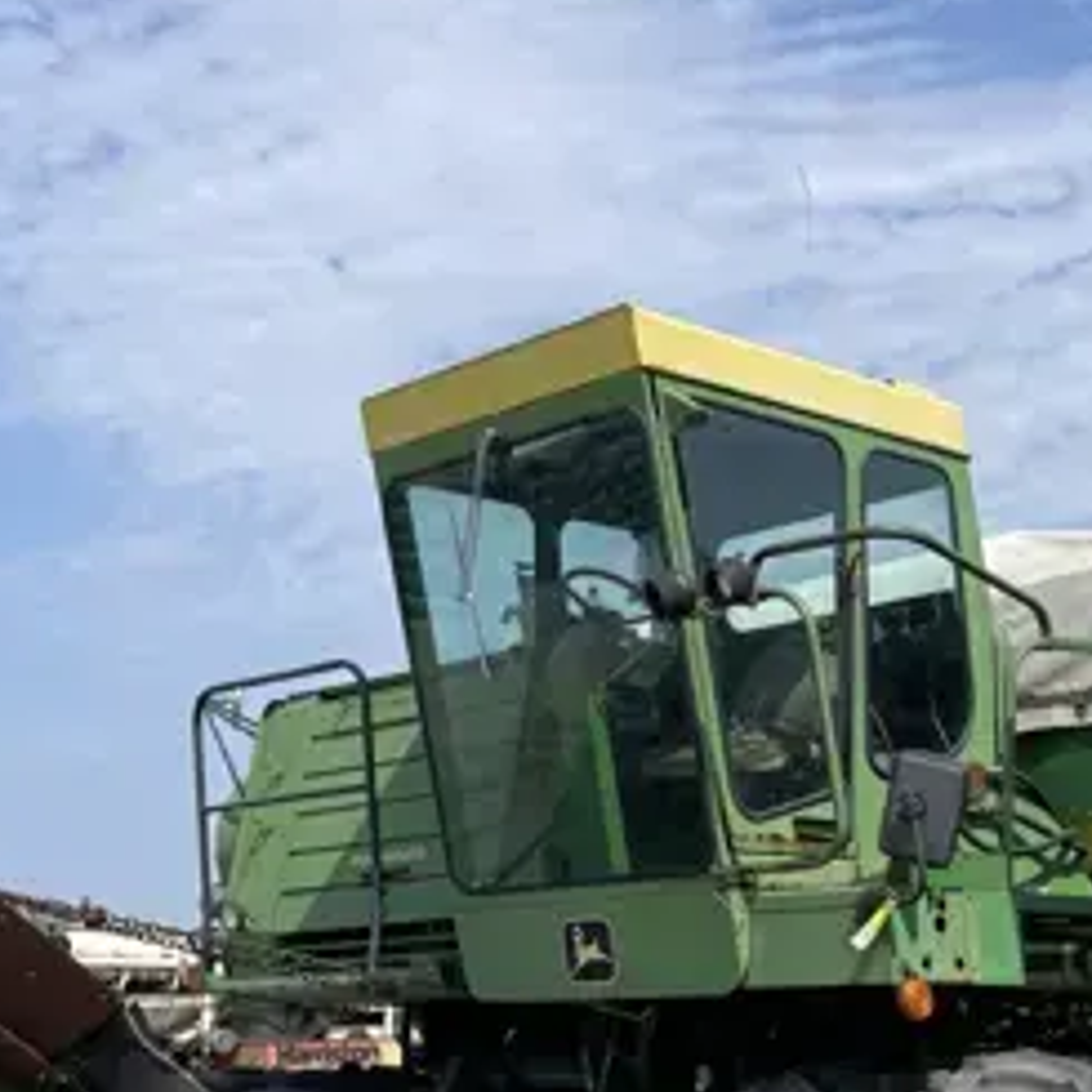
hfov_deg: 28.3
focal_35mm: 60
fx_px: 2141
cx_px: 784
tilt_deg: +8.1
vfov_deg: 28.1
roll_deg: +2.4
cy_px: 860
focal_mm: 5.1
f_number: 1.6
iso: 32
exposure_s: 1/3559
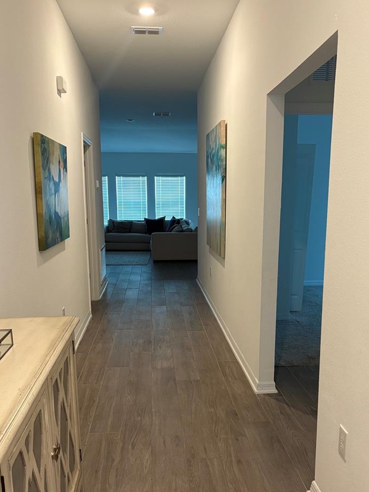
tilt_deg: -11.0
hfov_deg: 41.8
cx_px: 193
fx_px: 483
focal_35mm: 34
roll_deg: -0.1
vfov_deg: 53.5
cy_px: 301
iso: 200
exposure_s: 1/60
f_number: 1.6
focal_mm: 5.96
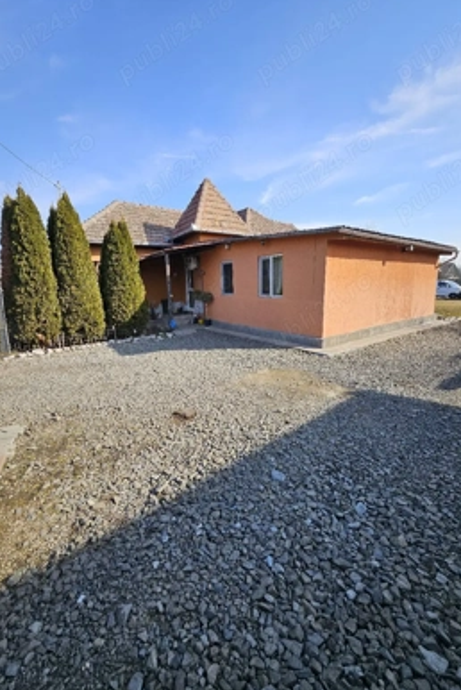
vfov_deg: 104.2
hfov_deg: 81.1
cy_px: 338
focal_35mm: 14
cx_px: 211
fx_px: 268
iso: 32
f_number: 2.2
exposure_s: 1/625
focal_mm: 1.7
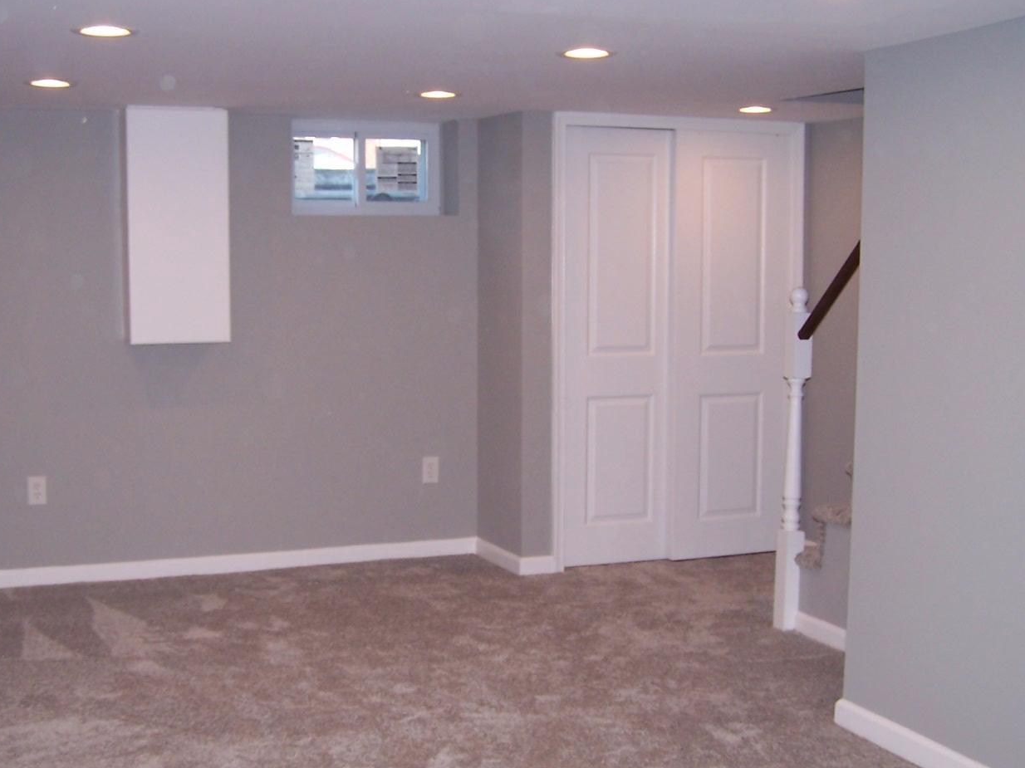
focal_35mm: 51
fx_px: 1510
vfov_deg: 28.5
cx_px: 478
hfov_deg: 37.5
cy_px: 433
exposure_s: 1/60
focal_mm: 6.3
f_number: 2.8
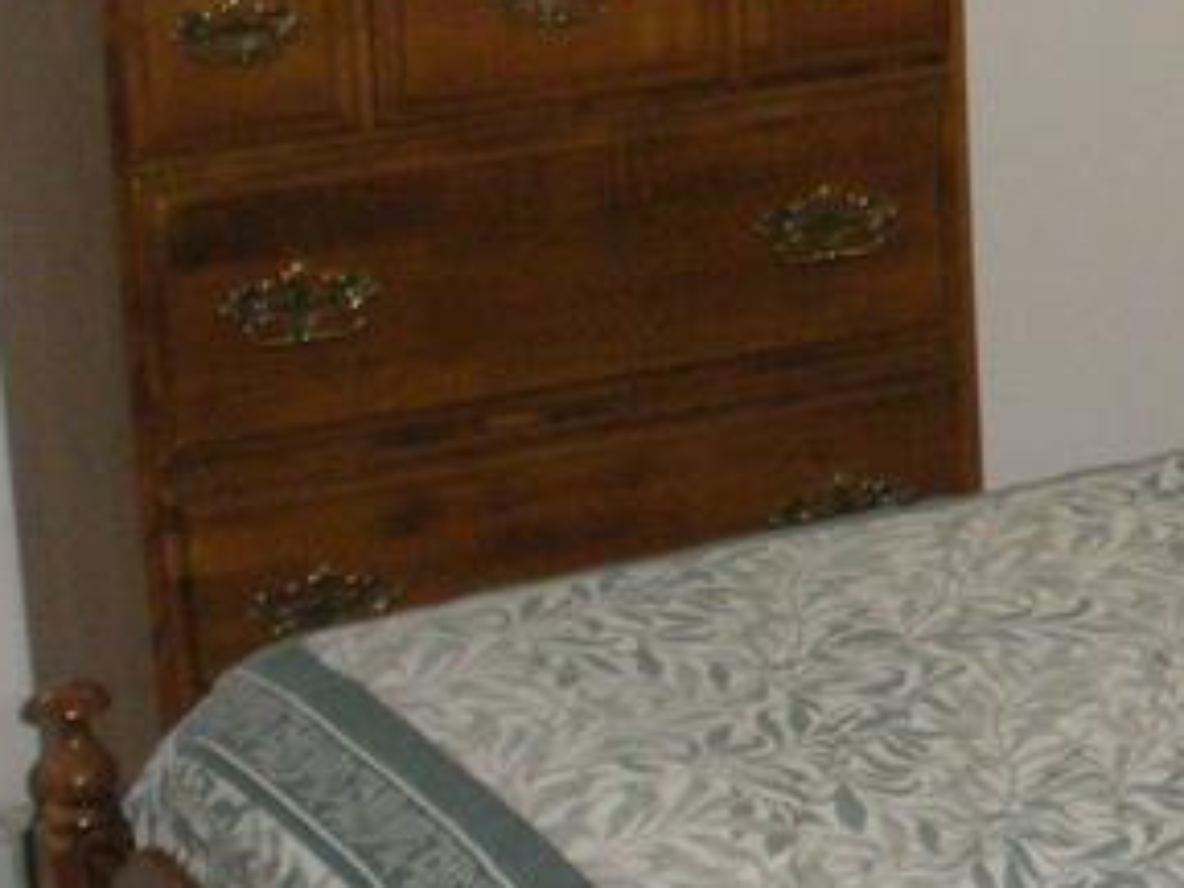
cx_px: 1788
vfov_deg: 11.5
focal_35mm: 128
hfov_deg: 14.4
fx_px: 4378
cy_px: 144
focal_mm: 6.3
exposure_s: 1/60
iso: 322
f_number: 3.5
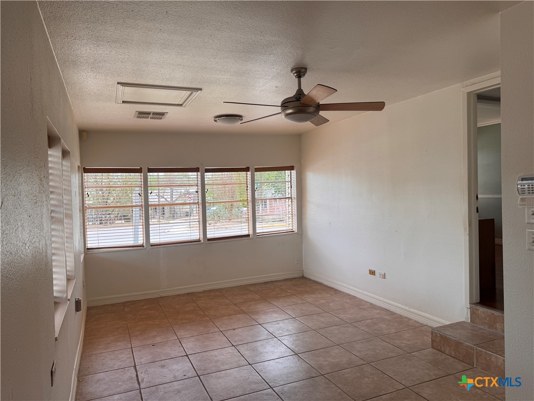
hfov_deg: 71.6
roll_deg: +2.0
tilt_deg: +0.3
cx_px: 267
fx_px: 370
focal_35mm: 24
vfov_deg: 56.8
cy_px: 200
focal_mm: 6.76
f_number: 1.78
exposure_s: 1/376
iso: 80
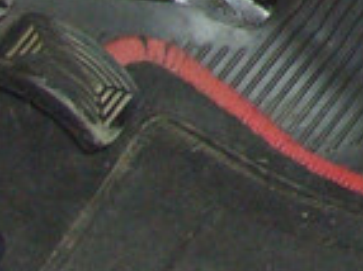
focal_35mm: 269
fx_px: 2818
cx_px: 1306
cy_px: -702
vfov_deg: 5.1
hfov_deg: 6.4
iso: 160
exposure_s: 1/50
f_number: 2.7
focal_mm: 6
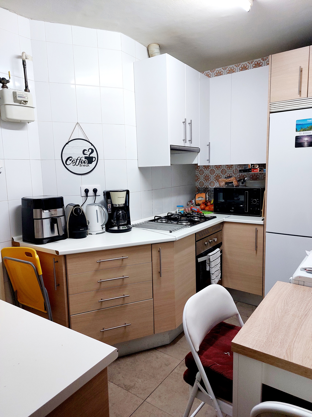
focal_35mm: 24
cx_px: 156
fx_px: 288
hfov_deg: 56.8
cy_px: 208
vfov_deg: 71.6
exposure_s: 1/50
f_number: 1.8
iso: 160
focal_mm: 5.23
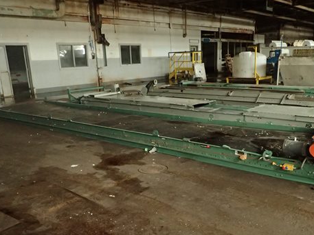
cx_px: 181
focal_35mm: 35
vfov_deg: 40.4
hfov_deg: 52.4
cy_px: 148
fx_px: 318
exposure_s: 1/20
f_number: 2
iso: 800
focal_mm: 4.5
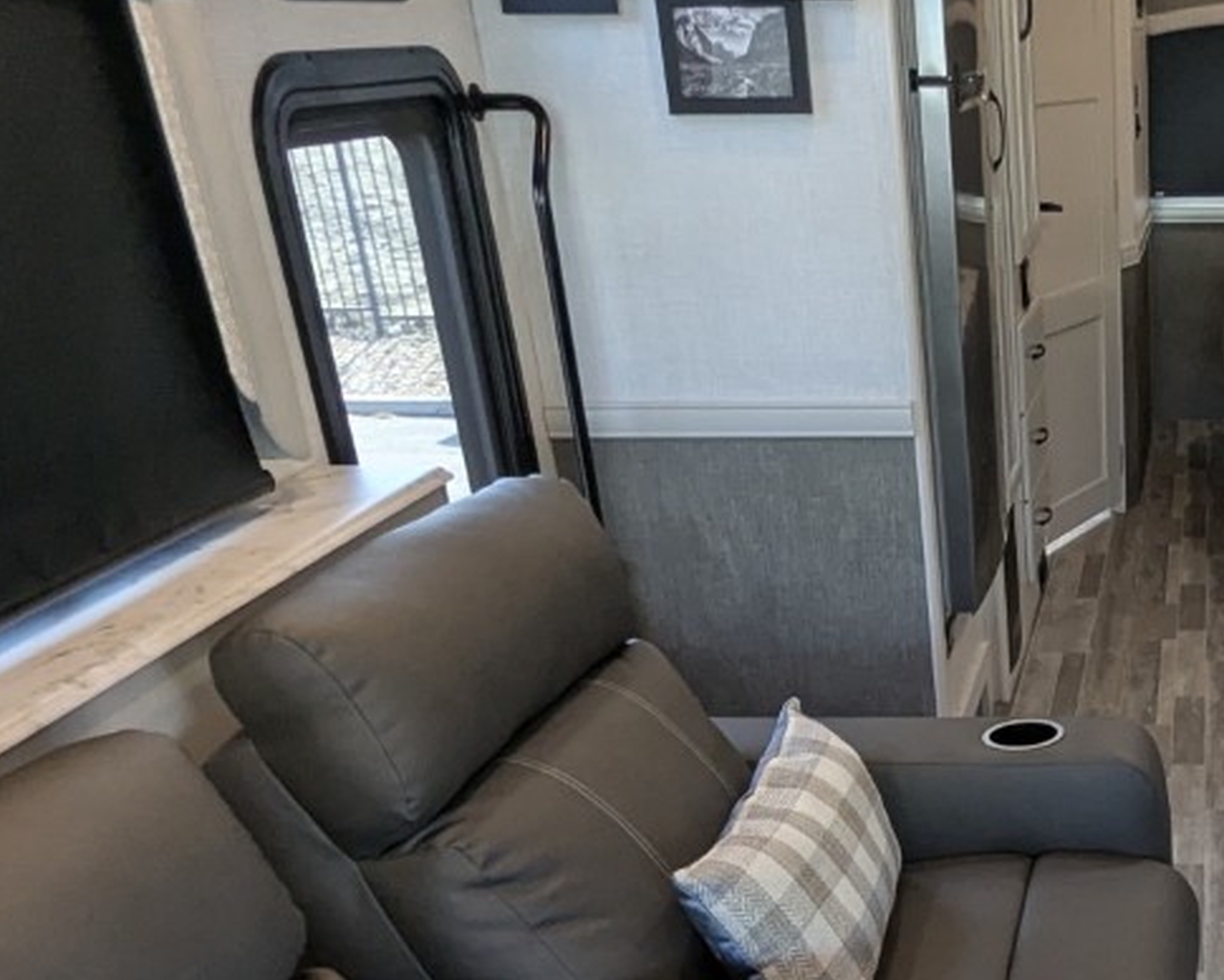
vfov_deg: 31.4
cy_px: 935
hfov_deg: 37.6
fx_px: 1630
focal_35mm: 45
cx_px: 1167
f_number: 2.2
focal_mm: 2.35
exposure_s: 1/119
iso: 245
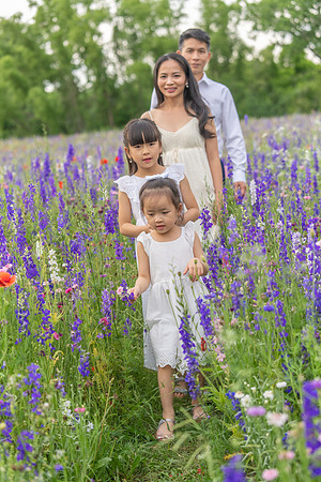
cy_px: 241
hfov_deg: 19.5
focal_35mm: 70
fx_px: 936
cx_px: 160
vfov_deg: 28.8
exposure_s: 1/1250
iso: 640
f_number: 3.2
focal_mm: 70
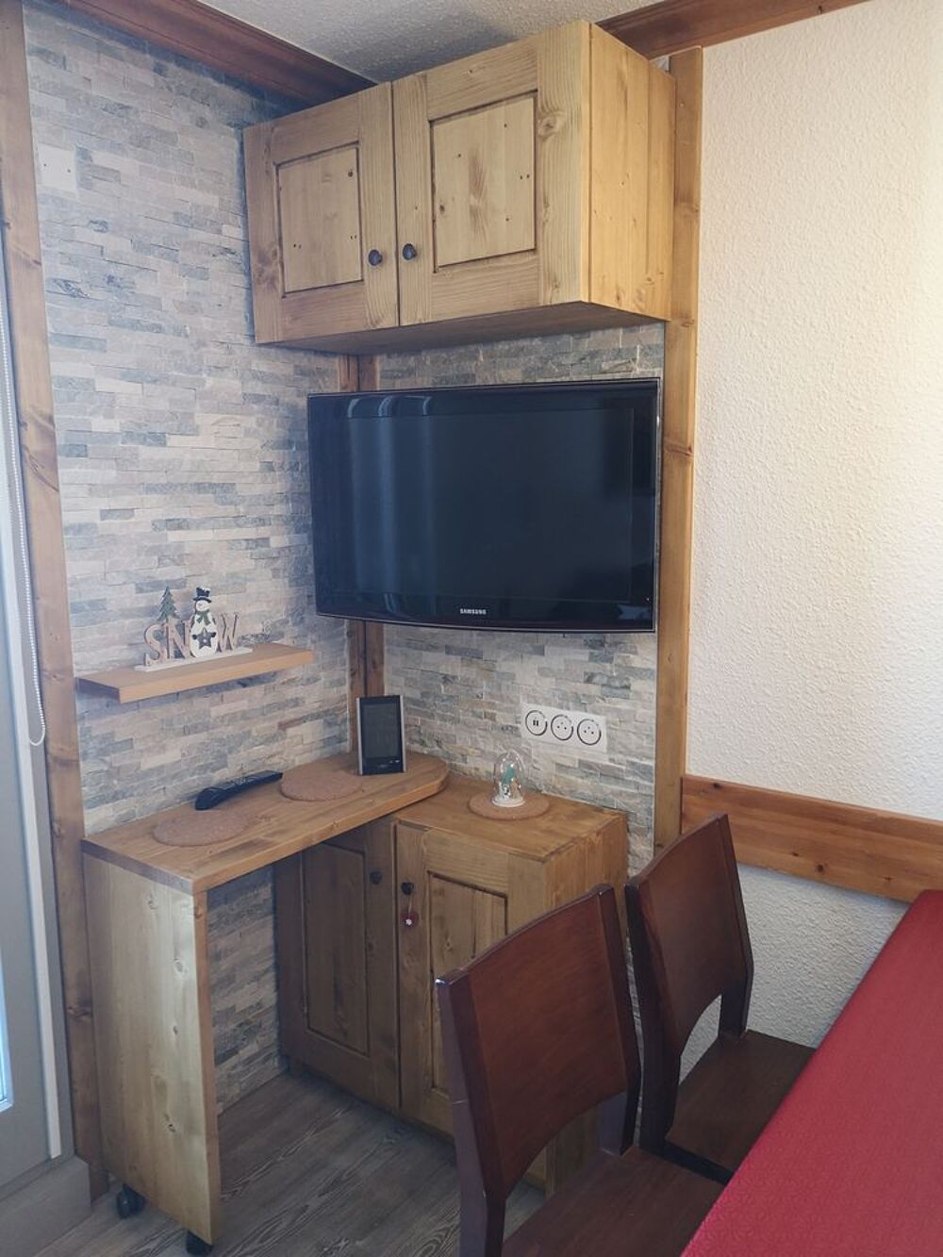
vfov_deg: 65.3
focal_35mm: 27
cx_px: 472
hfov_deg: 51.4
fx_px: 981
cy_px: 628
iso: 125
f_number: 1.8
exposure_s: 1/50
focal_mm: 3.95
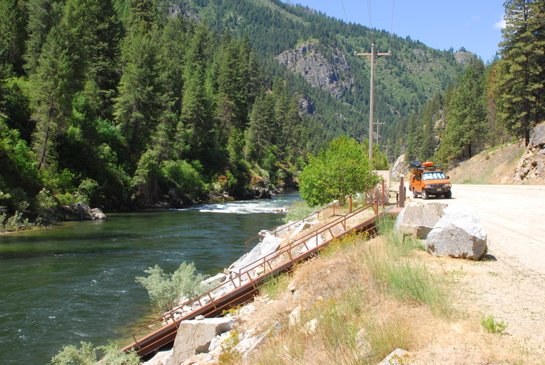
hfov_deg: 44.5
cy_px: 176
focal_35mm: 44
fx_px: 667
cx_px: 282
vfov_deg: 30.6
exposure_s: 1/60
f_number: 11
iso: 160
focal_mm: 28
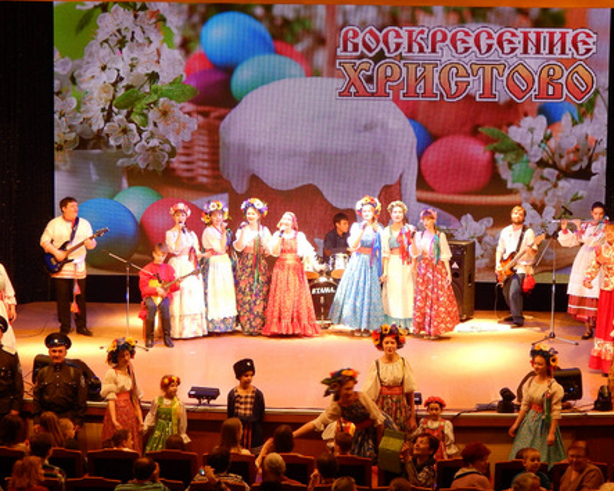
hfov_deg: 21.0
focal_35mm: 91
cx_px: 323
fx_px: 1653
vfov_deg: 16.9
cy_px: 244
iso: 400
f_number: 4.3
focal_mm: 15.3
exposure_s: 1/40
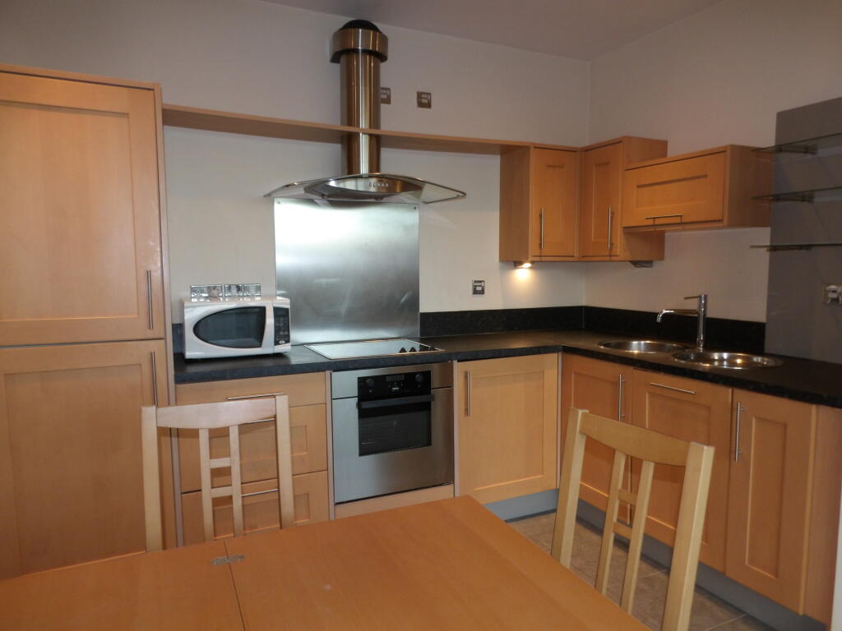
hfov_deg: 71.6
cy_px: 316
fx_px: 584
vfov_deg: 56.8
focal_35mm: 24
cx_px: 421
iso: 200
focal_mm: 4.3
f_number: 4.1
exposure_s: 1/15
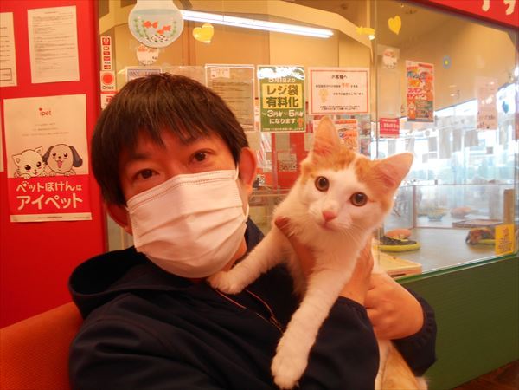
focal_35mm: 26
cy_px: 195
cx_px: 260
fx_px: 390
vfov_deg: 53.1
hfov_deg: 67.3
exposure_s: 1/30
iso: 110
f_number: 3.2
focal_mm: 4.6
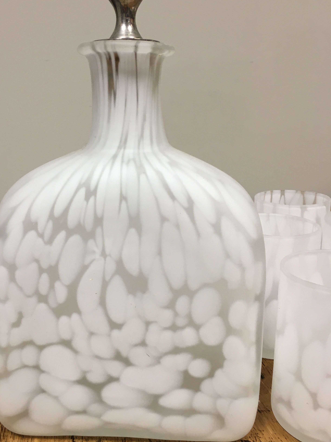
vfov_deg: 51.3
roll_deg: +0.8
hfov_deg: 39.5
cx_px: 131
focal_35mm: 36
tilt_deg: -13.6
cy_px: 208
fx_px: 459
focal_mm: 4.15
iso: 64
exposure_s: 1/33
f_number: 2.2
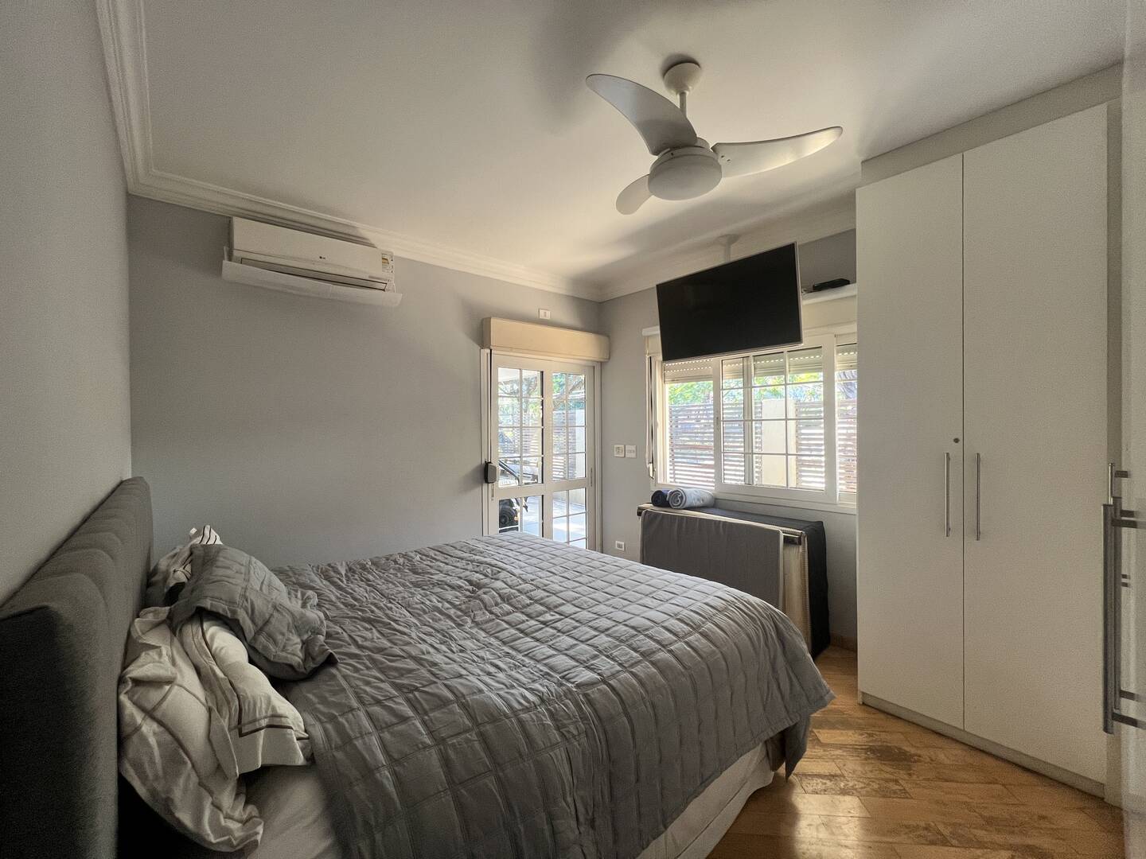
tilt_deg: -1.7
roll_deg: +0.5
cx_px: 573
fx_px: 430
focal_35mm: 13
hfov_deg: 106.2
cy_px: 430
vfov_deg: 89.9
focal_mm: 1.57
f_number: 1.8
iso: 125
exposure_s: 1/99
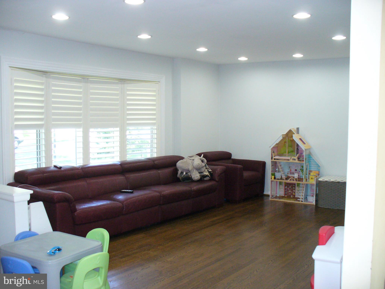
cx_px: 192
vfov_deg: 38.7
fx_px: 412
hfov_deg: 50.1
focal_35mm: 37
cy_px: 144
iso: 200
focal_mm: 6.1
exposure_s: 1/30
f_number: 2.8
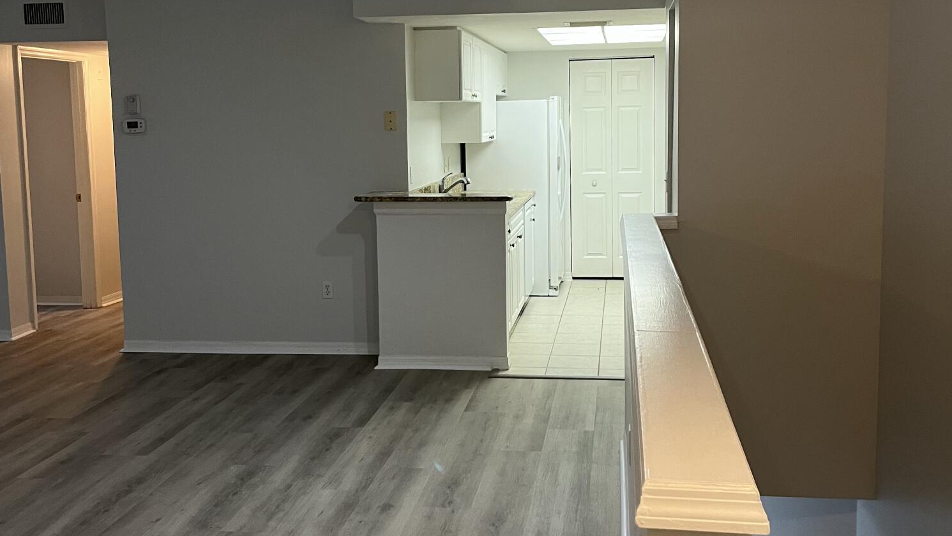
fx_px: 959
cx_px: 474
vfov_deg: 31.1
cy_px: 204
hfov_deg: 52.8
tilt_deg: -5.2
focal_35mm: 38
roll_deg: +2.5
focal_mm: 5.1
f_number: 1.6
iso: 160
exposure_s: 1/60
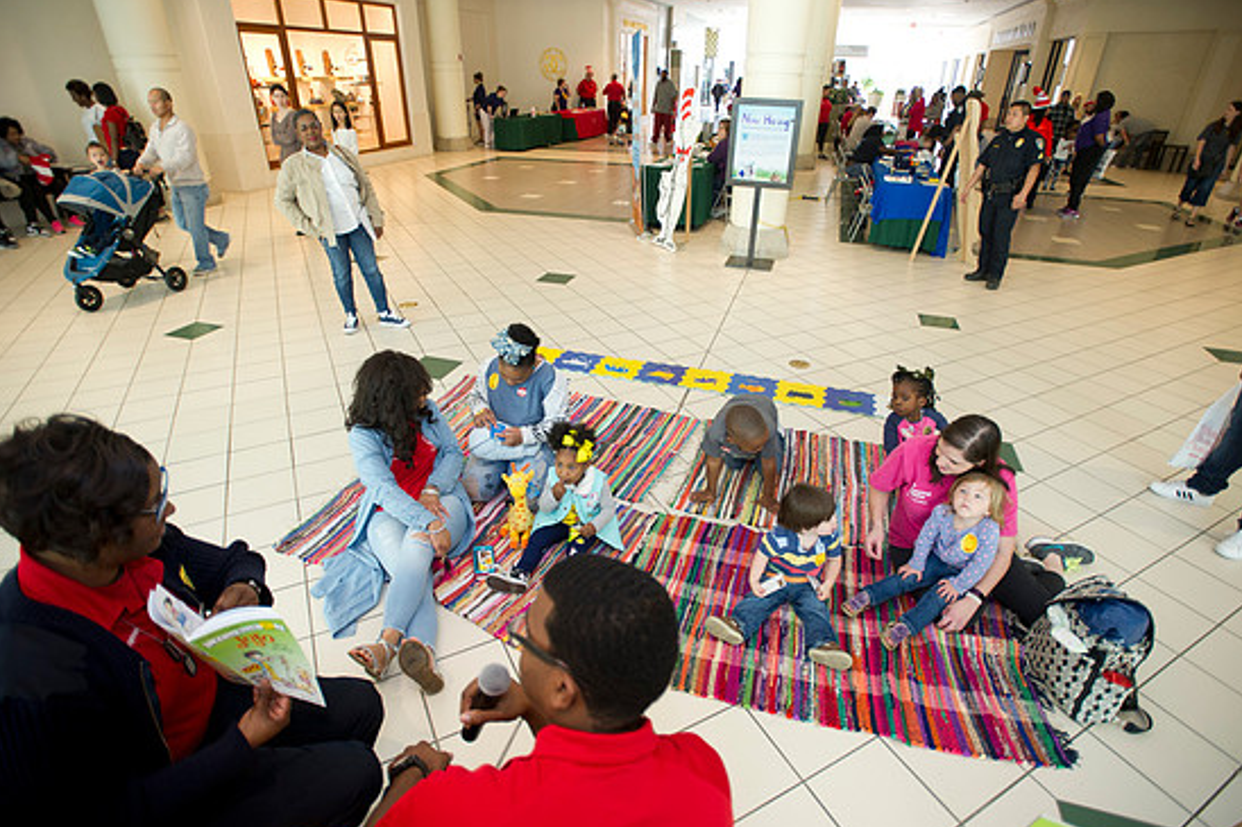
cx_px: 621
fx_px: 621
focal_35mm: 18
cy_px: 408
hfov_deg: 90.0
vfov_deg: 67.3
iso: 1250
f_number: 2.8
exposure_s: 1/250
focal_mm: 17
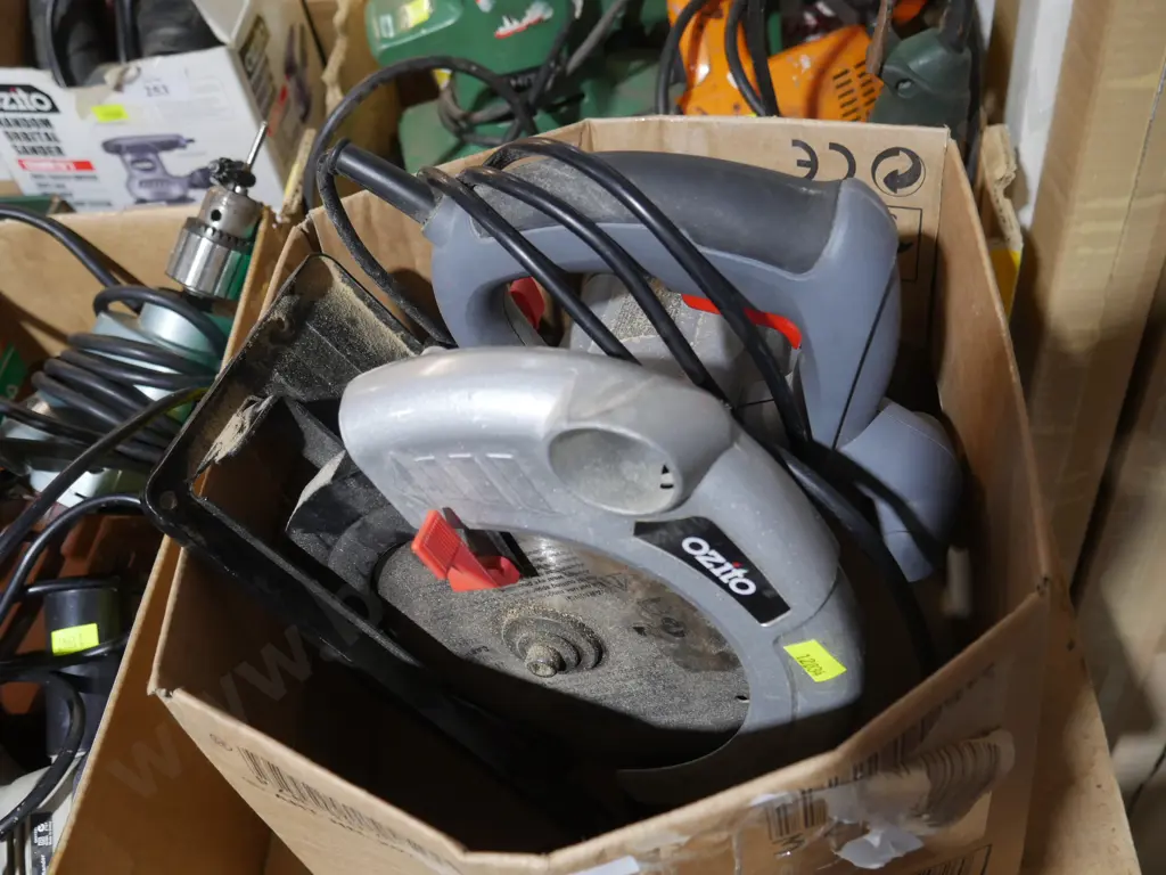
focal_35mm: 34
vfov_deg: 41.8
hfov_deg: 54.0
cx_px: 583
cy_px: 438
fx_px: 1145
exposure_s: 1/60
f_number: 4
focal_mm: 17
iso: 1000
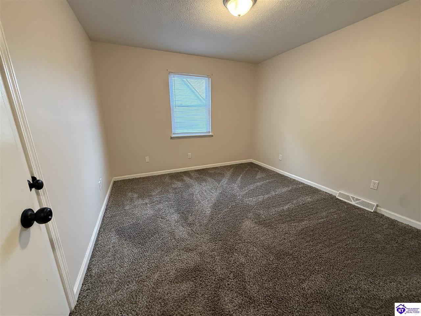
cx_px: 210
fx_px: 170
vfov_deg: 85.7
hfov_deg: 102.1
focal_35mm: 14
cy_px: 158
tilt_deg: -14.1
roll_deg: +0.1
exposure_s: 1/60
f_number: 2.2
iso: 320
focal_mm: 2.22
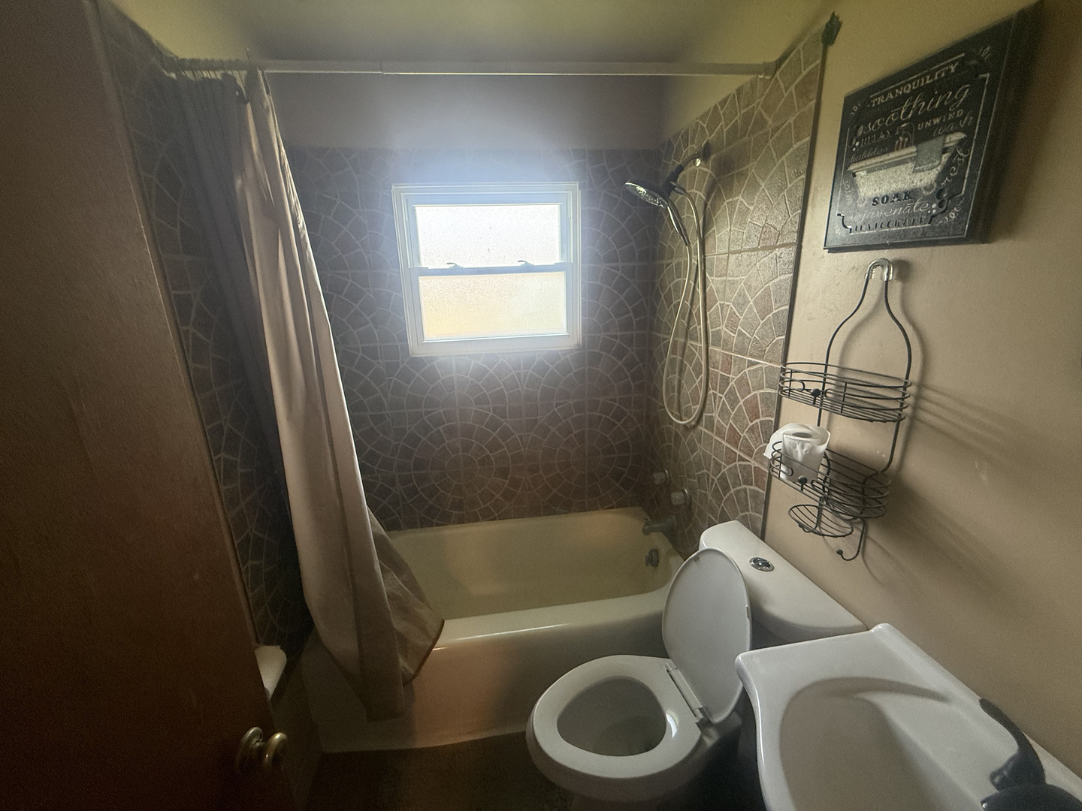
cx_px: 541
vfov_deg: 85.7
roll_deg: +2.1
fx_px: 438
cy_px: 406
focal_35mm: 14
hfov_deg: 102.1
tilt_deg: -14.6
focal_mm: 2.22
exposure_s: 1/120
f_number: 2.2
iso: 250
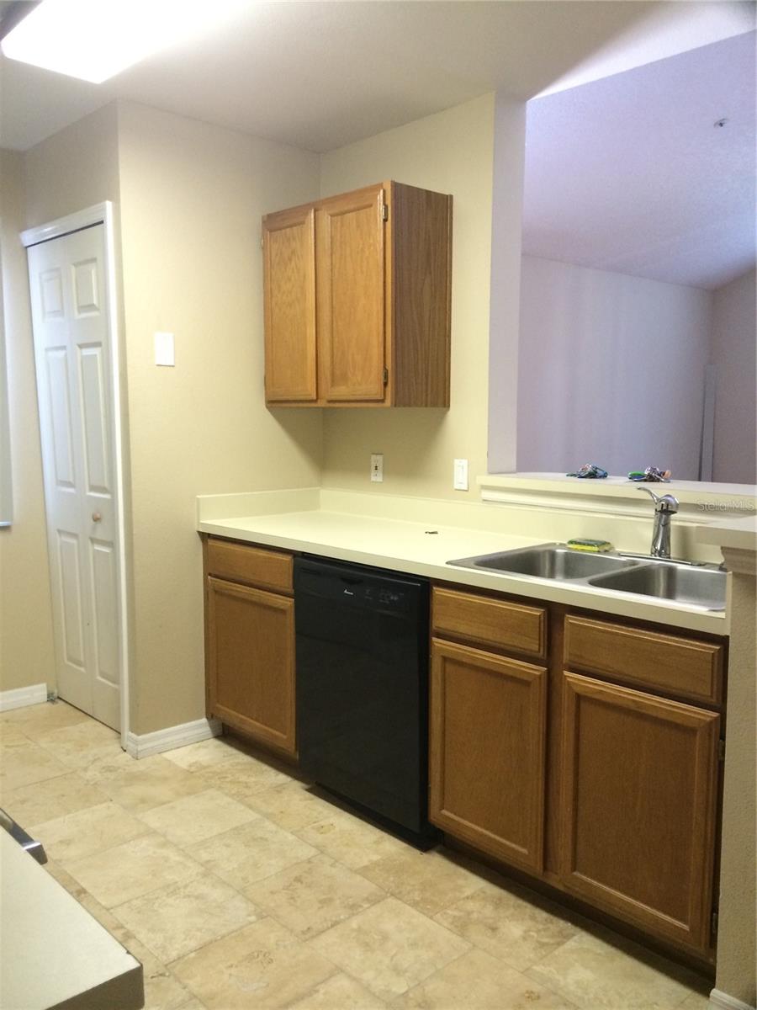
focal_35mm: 30
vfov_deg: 60.0
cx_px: 378
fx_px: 875
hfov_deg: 46.8
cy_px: 505
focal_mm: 4.12
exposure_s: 1/30
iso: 160
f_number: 2.2
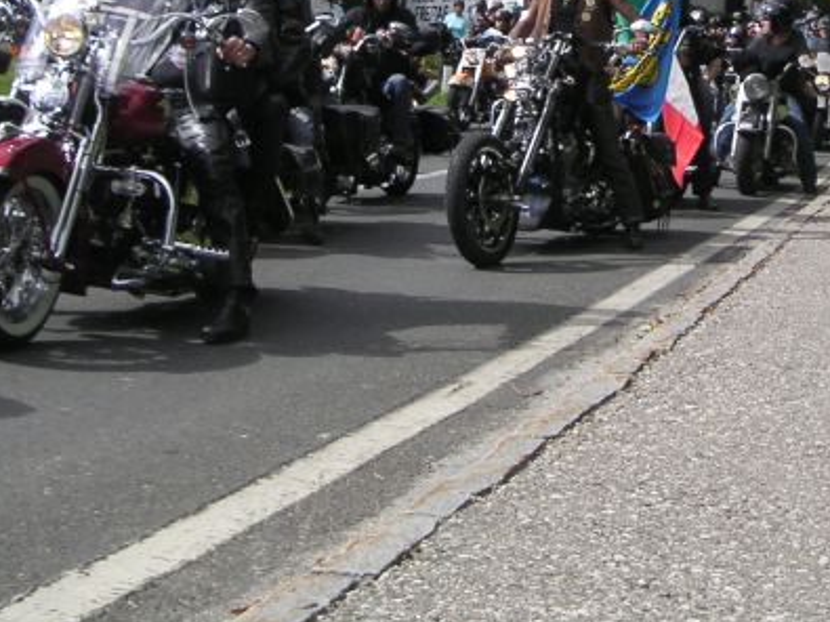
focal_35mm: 77
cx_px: 548
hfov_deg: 25.2
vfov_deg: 18.8
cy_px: 63
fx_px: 1846
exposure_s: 1/750
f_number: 2.8
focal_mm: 6
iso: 50
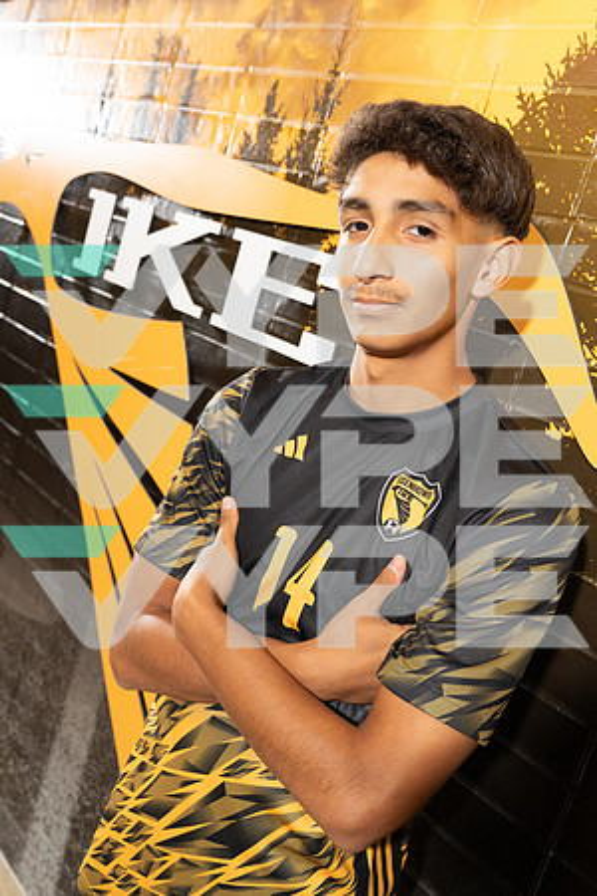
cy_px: 448
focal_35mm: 37
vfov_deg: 51.9
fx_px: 920
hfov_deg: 35.9
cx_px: 298
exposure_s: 1/250
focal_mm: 37
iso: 800
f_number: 5.6
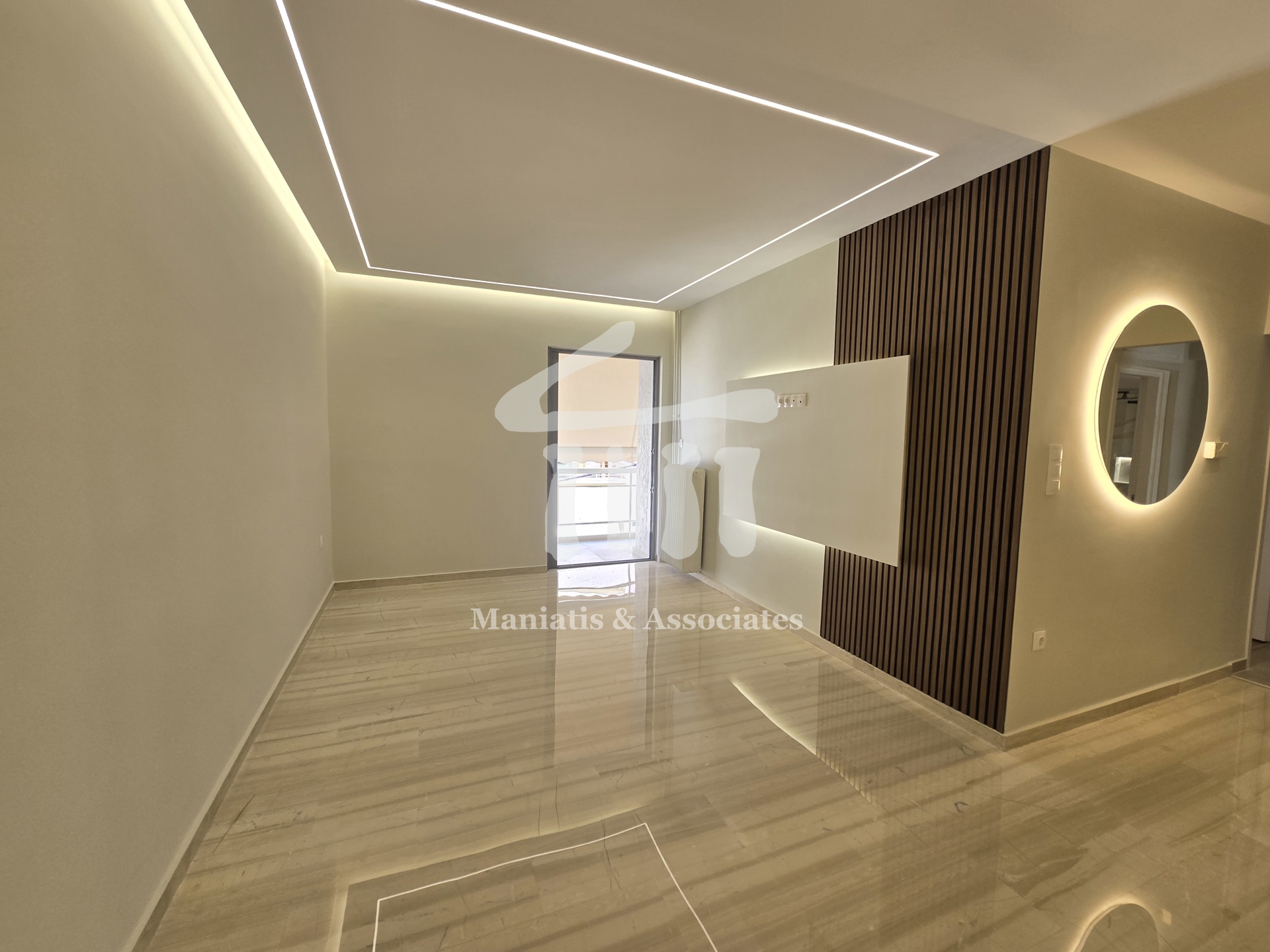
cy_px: 476
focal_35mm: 13
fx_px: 477
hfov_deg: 106.2
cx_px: 635
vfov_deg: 89.9
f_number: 2.2
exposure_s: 1/100
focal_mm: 2.2
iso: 50
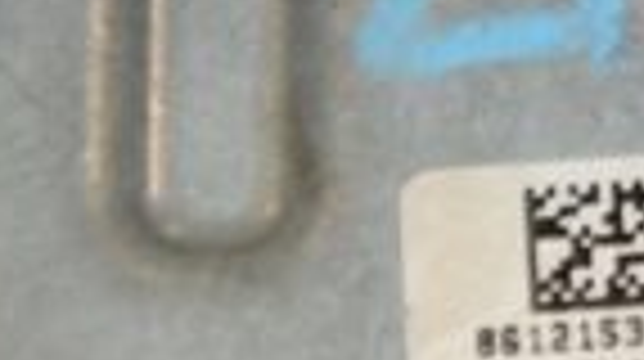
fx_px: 12609
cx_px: 1383
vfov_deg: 1.6
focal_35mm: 739
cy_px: -436
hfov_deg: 2.9
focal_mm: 105
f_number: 9
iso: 800
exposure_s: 1/200
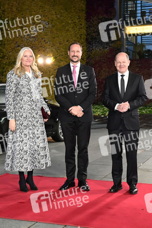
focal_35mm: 37
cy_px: 114
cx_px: 76
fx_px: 235
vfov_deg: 51.9
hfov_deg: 35.9
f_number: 5
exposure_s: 1/125
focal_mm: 37
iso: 5000
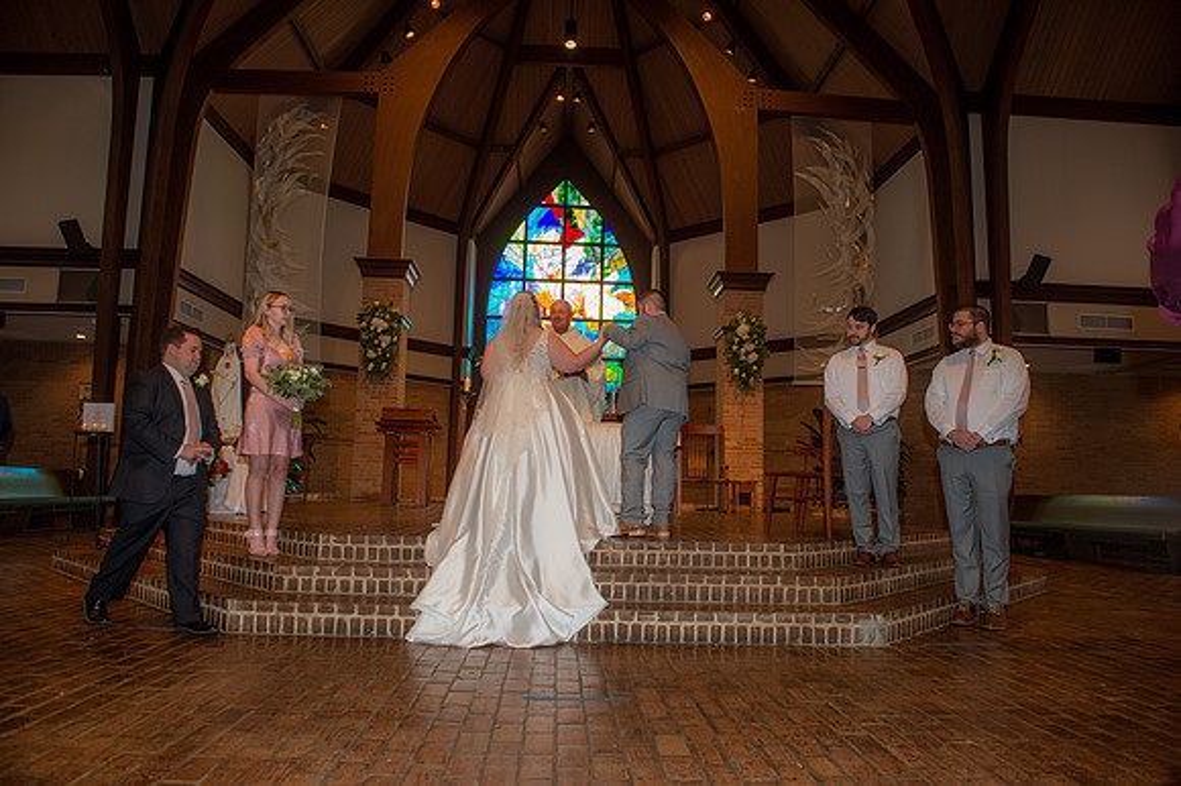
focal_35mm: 24
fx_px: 787
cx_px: 590
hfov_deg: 73.8
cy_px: 393
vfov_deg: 53.1
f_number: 5
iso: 640
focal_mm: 24
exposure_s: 1/100
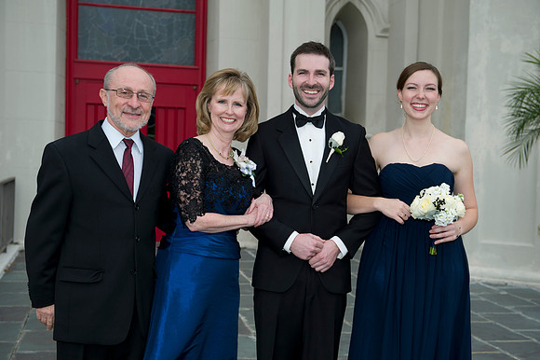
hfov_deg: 38.2
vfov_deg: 26.0
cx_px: 270
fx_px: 780
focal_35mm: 52
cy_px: 180
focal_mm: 52
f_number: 4.5
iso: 200
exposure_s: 1/125
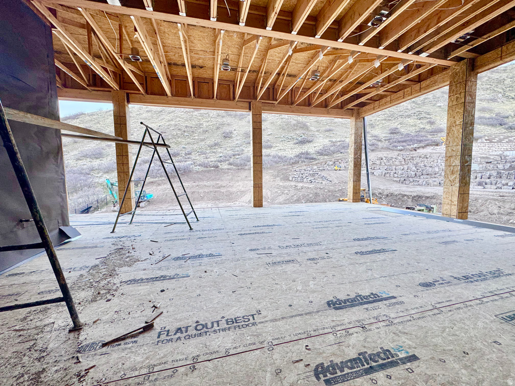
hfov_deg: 102.1
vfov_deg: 85.7
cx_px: 258
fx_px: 208
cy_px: 193
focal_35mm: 14
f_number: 2.2
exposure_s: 1/99
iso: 64
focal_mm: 2.22
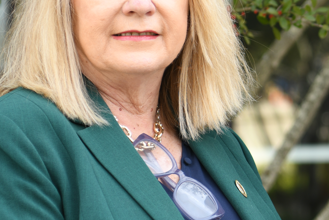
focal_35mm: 193
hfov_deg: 10.6
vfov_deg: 7.1
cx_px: 329
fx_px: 1764
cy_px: 87
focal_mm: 62
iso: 125
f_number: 3.5
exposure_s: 1/250
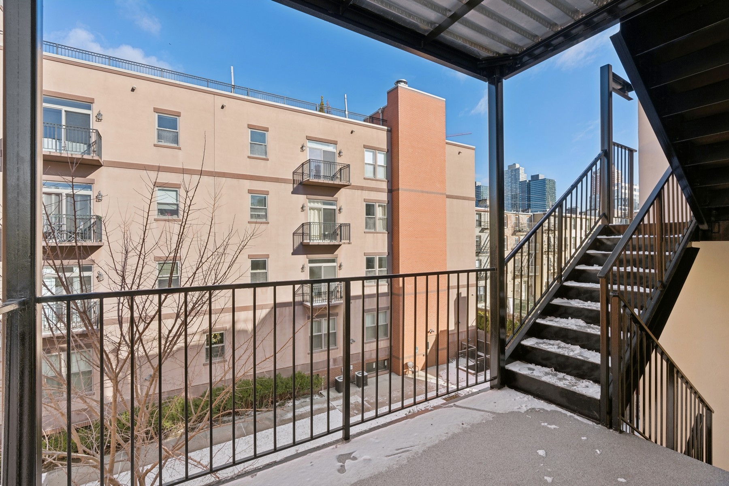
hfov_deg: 96.7
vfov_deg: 73.7
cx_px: 364
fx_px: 324
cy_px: 243
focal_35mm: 16
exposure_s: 1/90
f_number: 11
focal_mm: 16
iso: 100
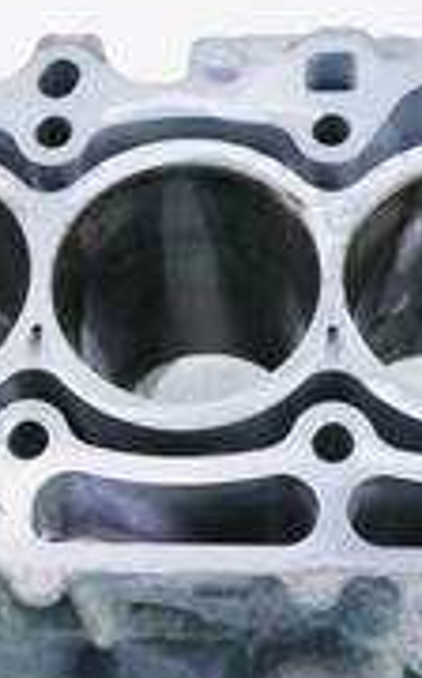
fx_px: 1569
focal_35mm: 85
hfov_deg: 15.3
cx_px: 162
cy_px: 384
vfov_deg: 24.4
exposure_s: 1/60
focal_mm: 15
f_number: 3.7
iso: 320
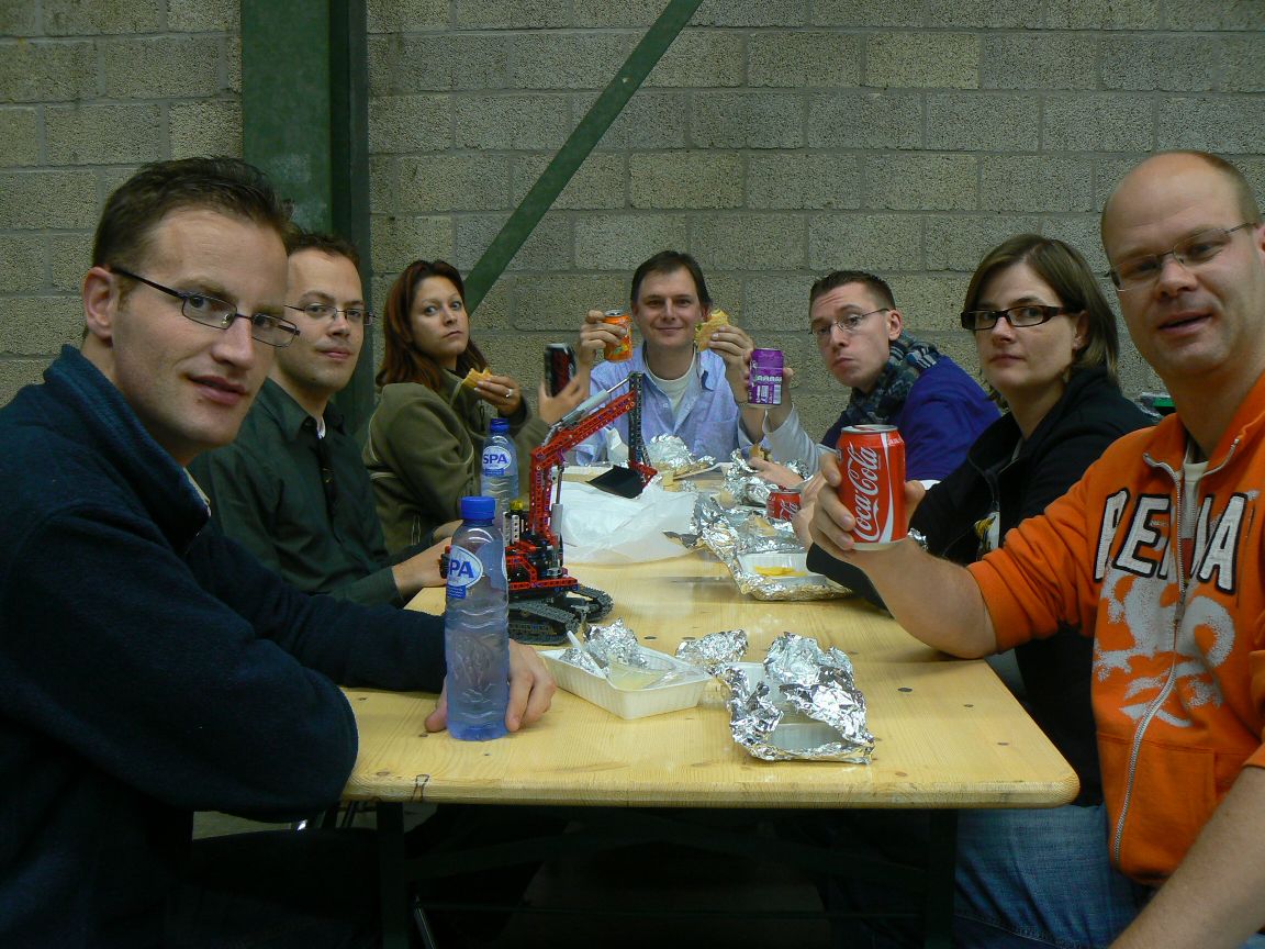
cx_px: 632
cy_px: 474
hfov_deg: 51.4
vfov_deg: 39.7
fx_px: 1316
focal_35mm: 36
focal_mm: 6
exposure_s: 1/5
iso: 80
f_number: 3.2
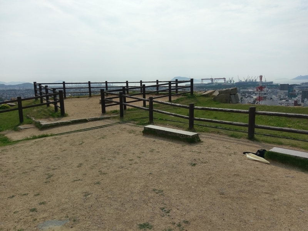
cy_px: 116
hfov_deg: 67.3
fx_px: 231
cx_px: 154
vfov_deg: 53.1
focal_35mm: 26
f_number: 1.8
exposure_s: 1/6000
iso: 125
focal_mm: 4.58
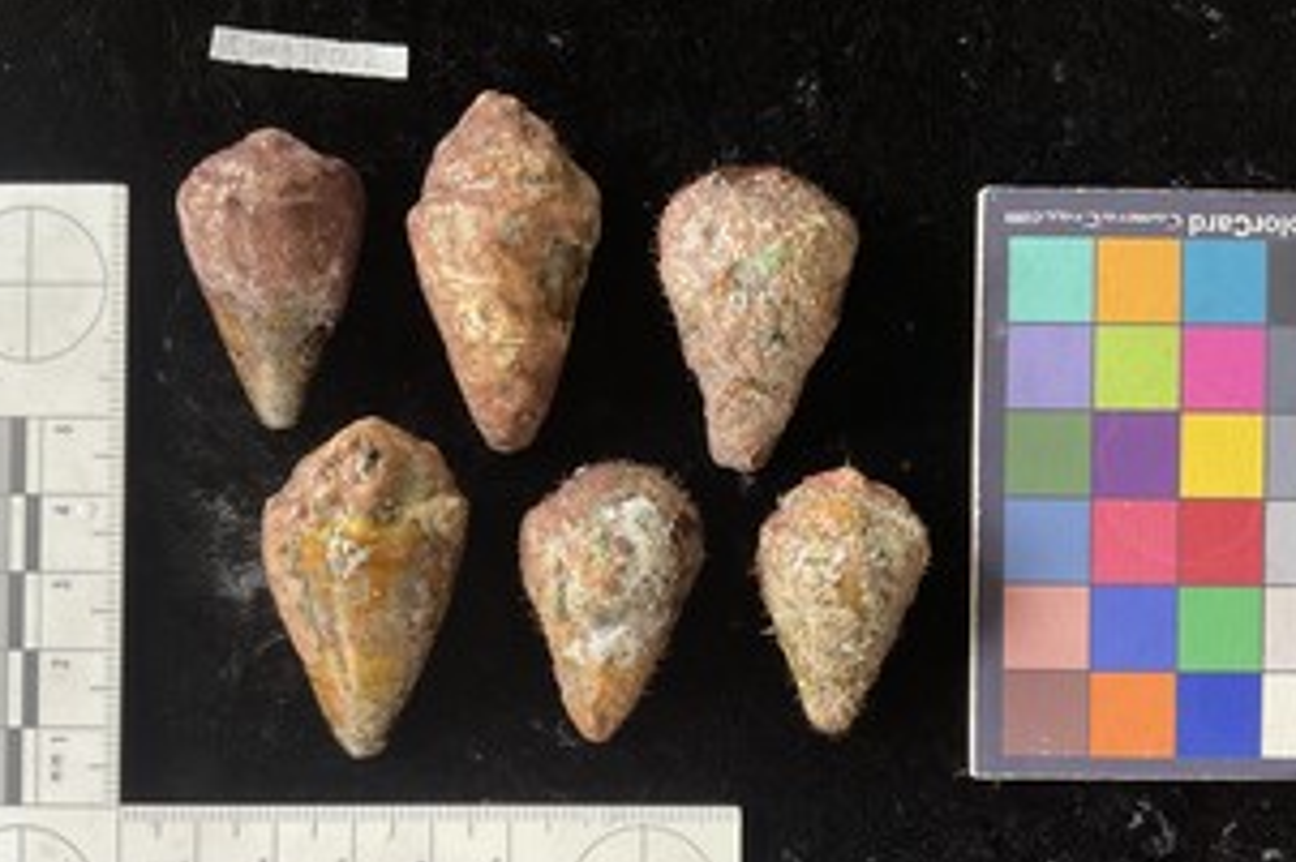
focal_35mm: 35
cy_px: 534
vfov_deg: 37.6
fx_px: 1259
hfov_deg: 54.5
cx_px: 639
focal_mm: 3
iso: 80
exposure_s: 1/60
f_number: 1.8
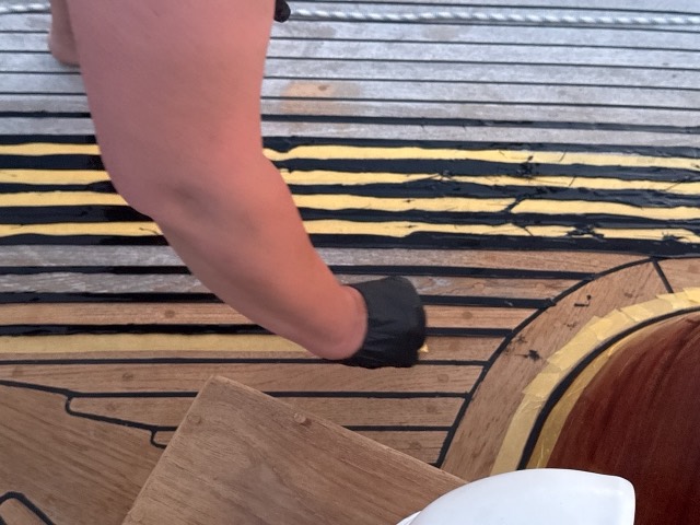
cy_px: 262
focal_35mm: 48
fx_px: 971
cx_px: 350
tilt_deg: -55.5
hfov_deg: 39.7
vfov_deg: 30.3
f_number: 1.78
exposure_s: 1/30
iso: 640
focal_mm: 6.76
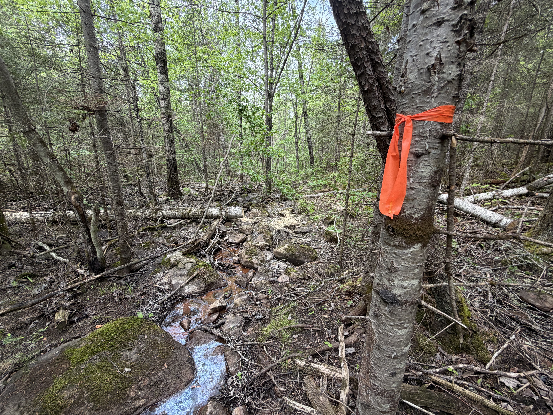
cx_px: 276
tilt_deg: -16.2
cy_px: 208
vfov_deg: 85.7
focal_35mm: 14
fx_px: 224
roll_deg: +0.8
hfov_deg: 102.1
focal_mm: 2.22
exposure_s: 1/121
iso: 80
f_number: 2.2
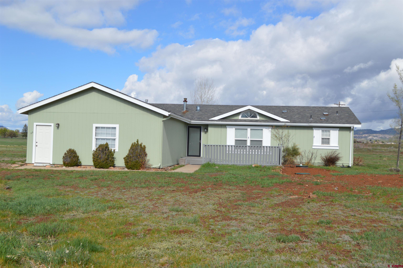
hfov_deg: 49.6
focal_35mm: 39
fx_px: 436
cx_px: 202
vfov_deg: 34.1
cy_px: 134
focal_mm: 26
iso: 100
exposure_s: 1/250
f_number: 8
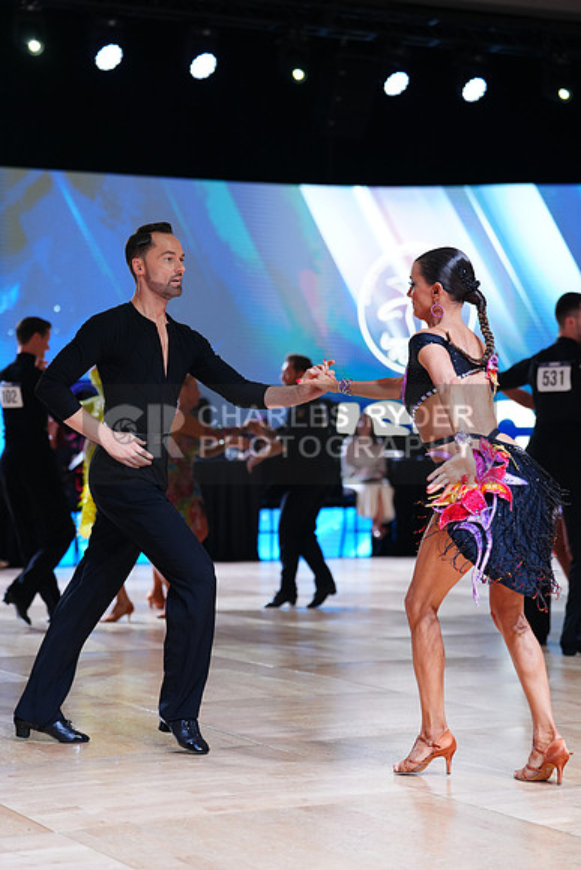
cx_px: 290
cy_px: 435
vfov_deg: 25.4
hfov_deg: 17.1
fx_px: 1935
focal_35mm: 80
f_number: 2.8
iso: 800
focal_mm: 80
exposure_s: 1/400
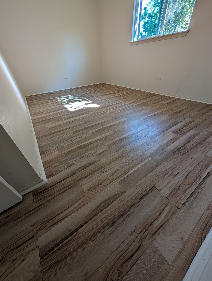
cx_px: 106
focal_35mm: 12
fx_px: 98
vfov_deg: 110.4
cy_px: 140
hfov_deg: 94.7
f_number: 1.7
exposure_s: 1/58.7
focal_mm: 2.02
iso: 55
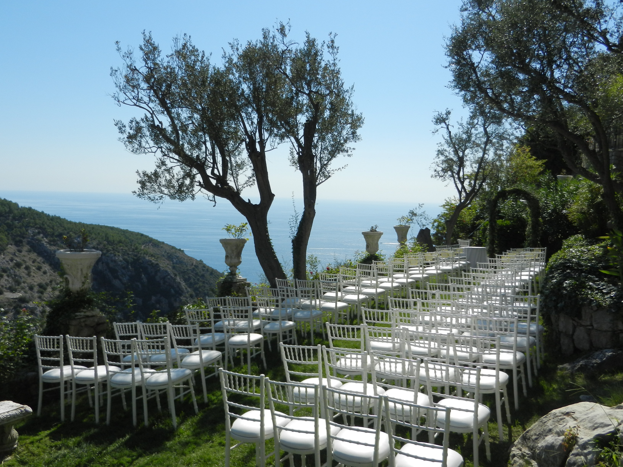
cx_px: 312
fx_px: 522
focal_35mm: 29
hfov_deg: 61.7
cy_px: 234
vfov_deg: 48.2
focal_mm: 5.1
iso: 160
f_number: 7.2
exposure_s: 1/640
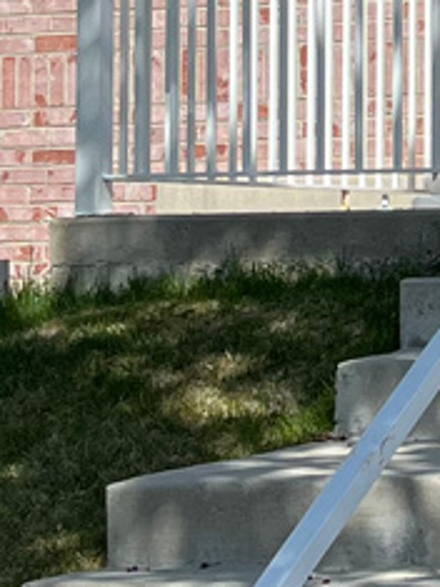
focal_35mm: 170
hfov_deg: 8.3
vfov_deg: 11.6
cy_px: 120
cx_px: 855
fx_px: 2884
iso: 50
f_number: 1.6
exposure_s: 1/3623
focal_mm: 5.1
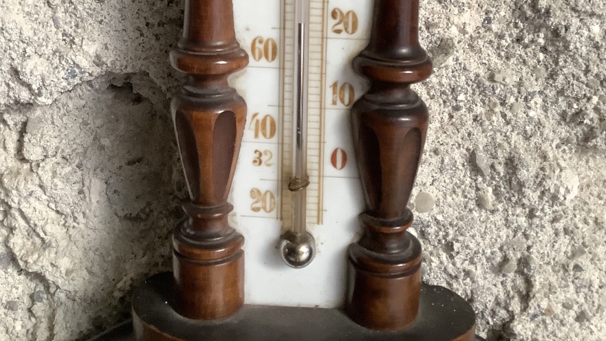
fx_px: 739
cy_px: -19
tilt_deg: -8.3
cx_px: 299
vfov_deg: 24.5
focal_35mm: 46
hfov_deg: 44.6
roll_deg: -0.9
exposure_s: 1/50
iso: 200
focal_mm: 3.3
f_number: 2.4
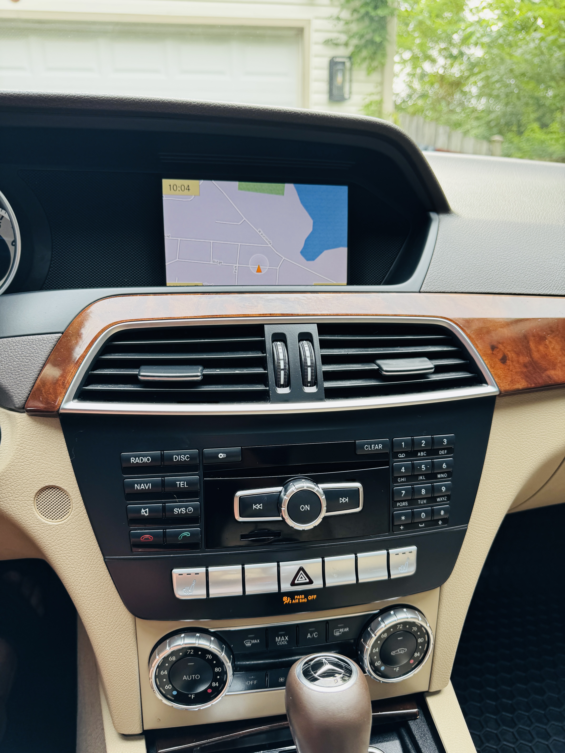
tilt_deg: -17.2
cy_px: 376
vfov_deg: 71.6
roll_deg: +2.7
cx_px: 282
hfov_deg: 56.8
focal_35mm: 24
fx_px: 522
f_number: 1.78
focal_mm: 6.76
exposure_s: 1/240
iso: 100
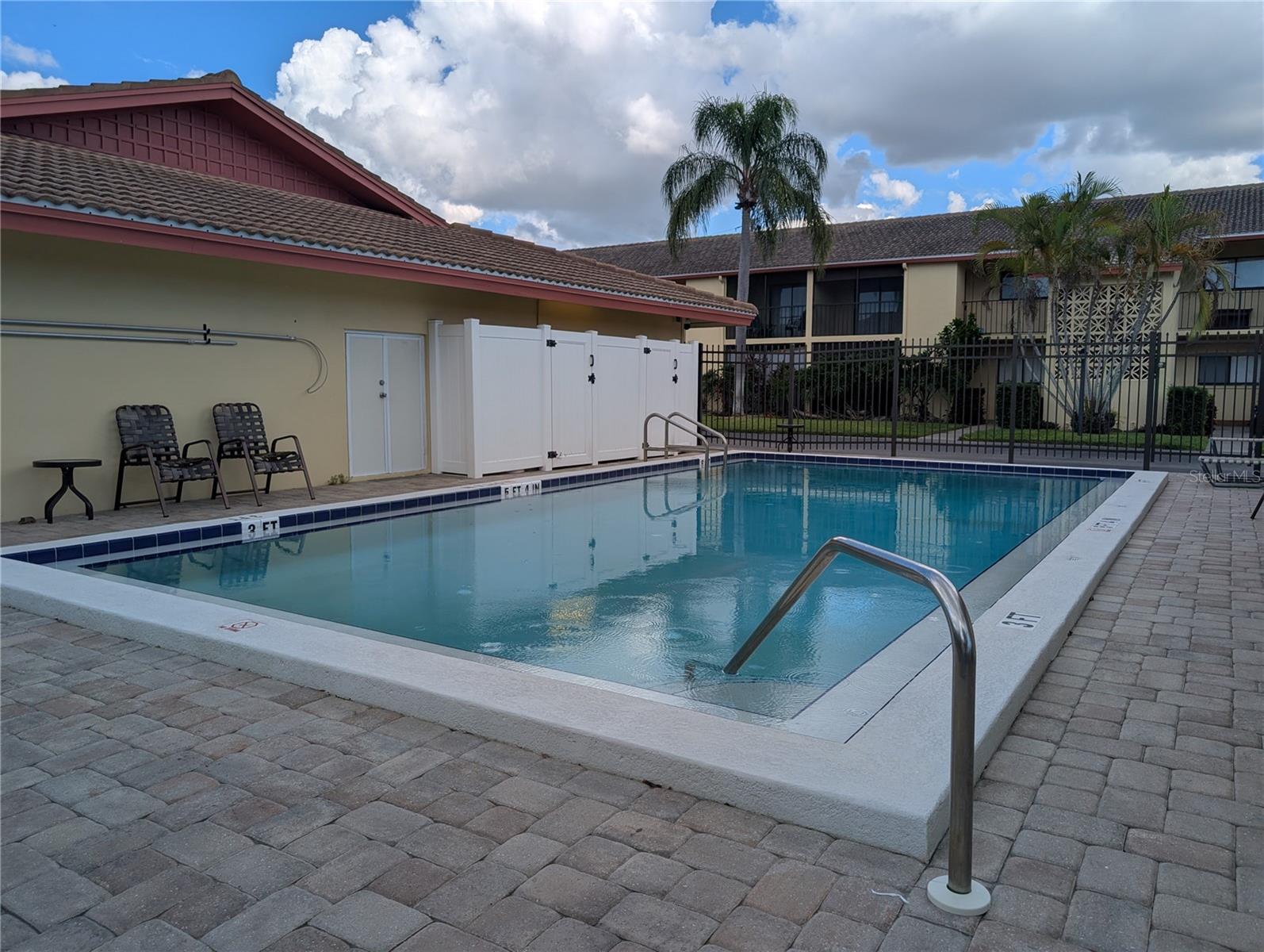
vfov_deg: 56.9
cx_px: 632
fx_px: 878
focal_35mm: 24
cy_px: 476
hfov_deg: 71.5
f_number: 1.68
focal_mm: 6.9
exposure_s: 1/1443
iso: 19
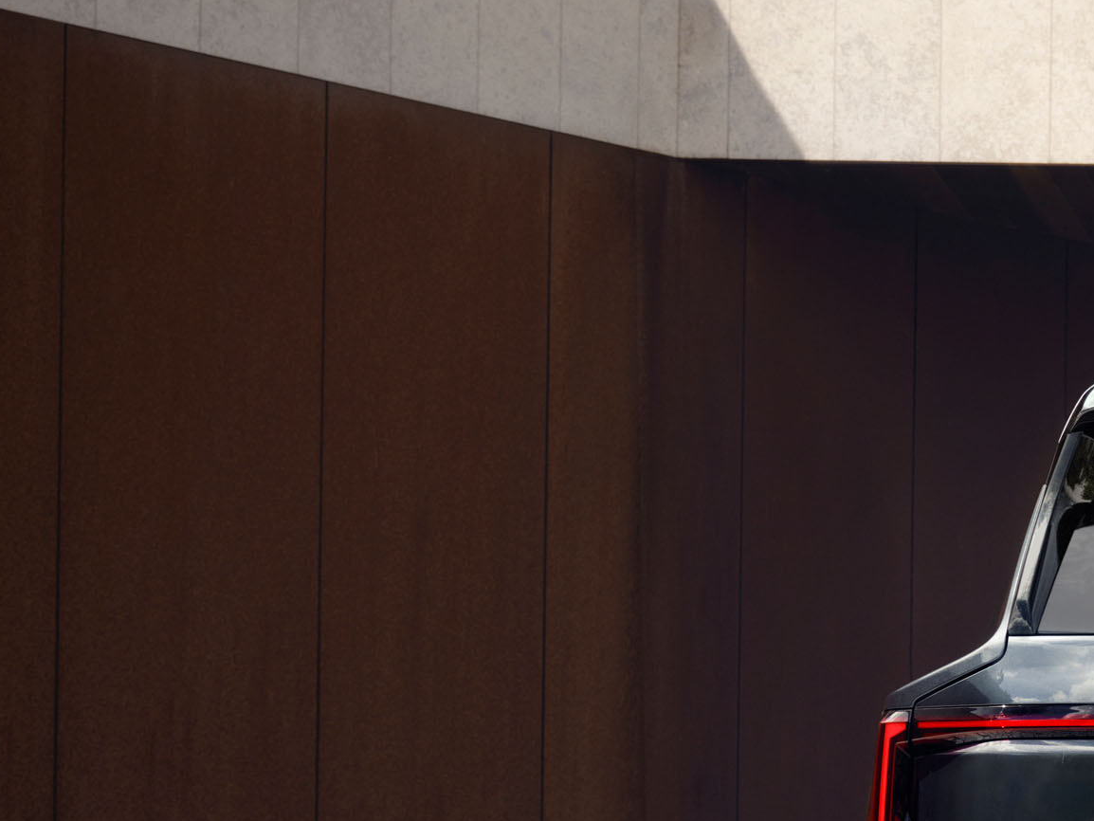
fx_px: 3667
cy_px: 778
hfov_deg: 16.1
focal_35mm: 116
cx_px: 1408
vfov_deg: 12.7
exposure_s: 1/200
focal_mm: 54.6
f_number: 8
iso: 400
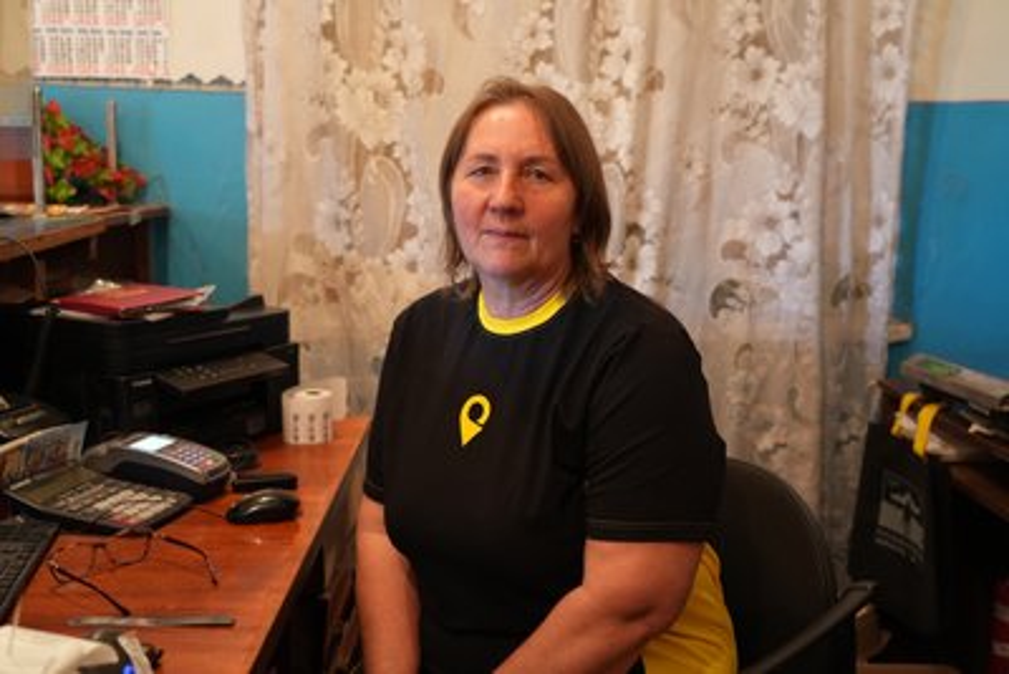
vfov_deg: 33.4
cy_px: 337
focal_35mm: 40
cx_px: 504
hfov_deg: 48.4
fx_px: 1121
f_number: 4
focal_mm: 40
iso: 3200
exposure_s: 1/50
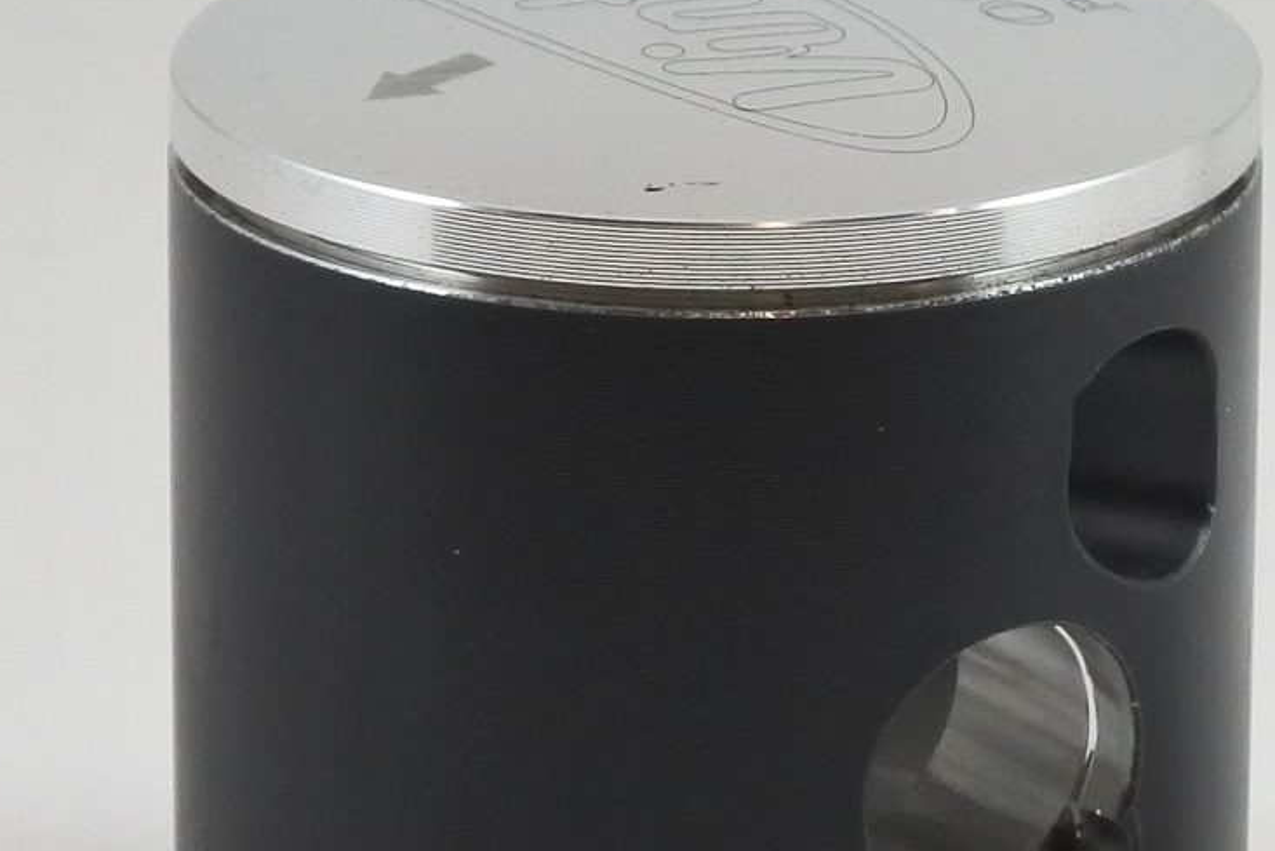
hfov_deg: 13.3
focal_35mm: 154
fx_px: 5455
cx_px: 721
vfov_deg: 8.9
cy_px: 761
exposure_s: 1/125
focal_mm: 21.4
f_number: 4.8
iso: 400
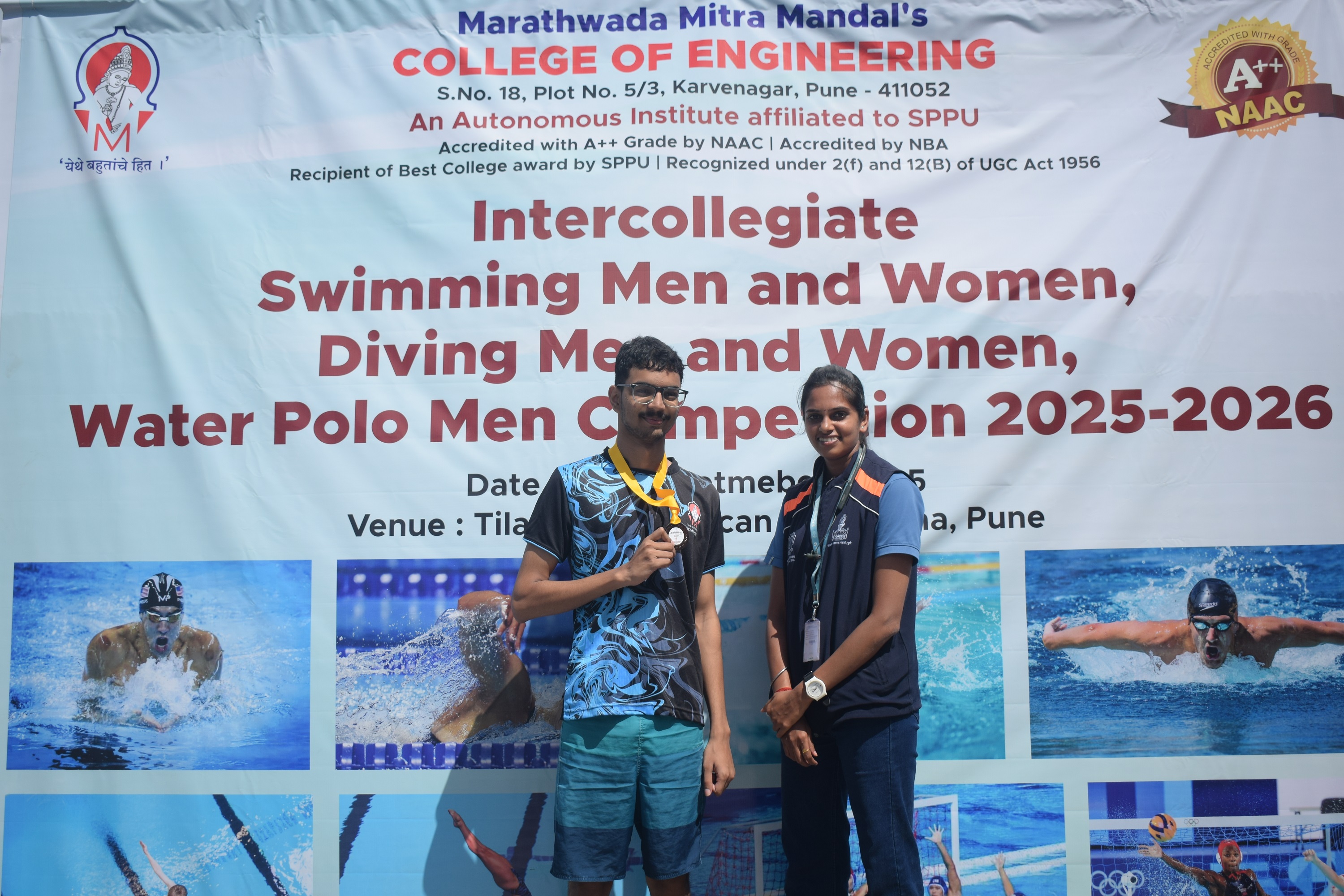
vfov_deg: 30.8
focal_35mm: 44
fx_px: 1624
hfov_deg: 45.0
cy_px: 448
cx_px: 672
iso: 160
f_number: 4.5
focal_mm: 29
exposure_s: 1/1600
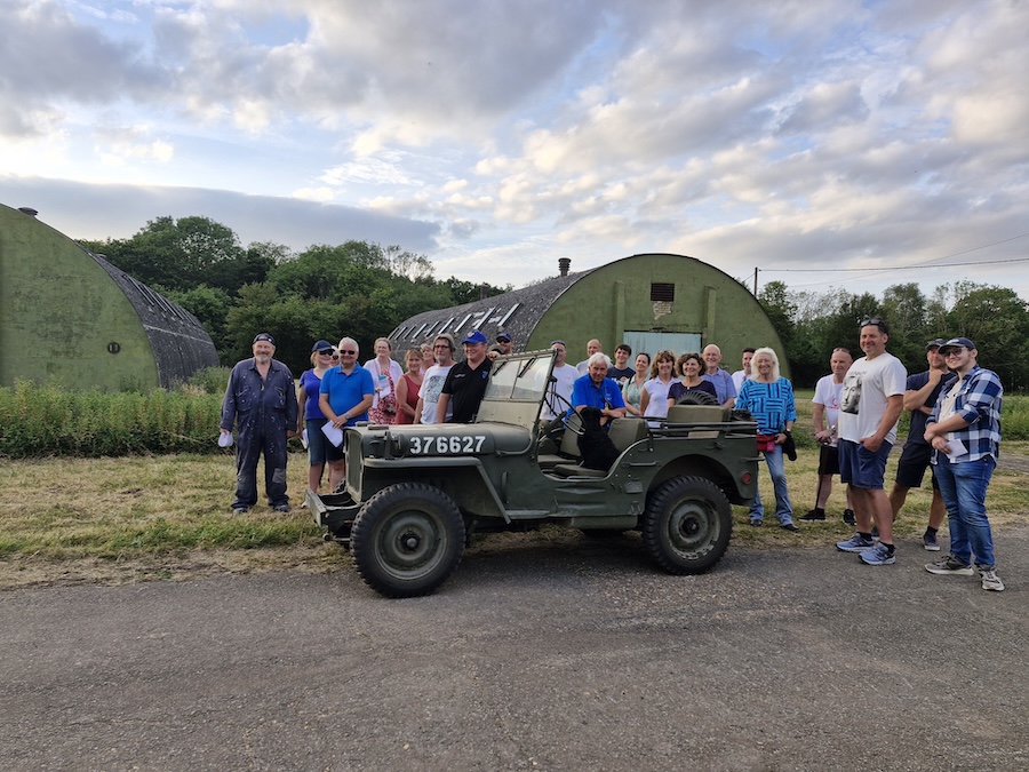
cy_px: 386
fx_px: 684
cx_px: 514
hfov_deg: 73.9
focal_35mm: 23
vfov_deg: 58.9
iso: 50
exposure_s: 1/378
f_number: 1.8
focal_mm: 5.54
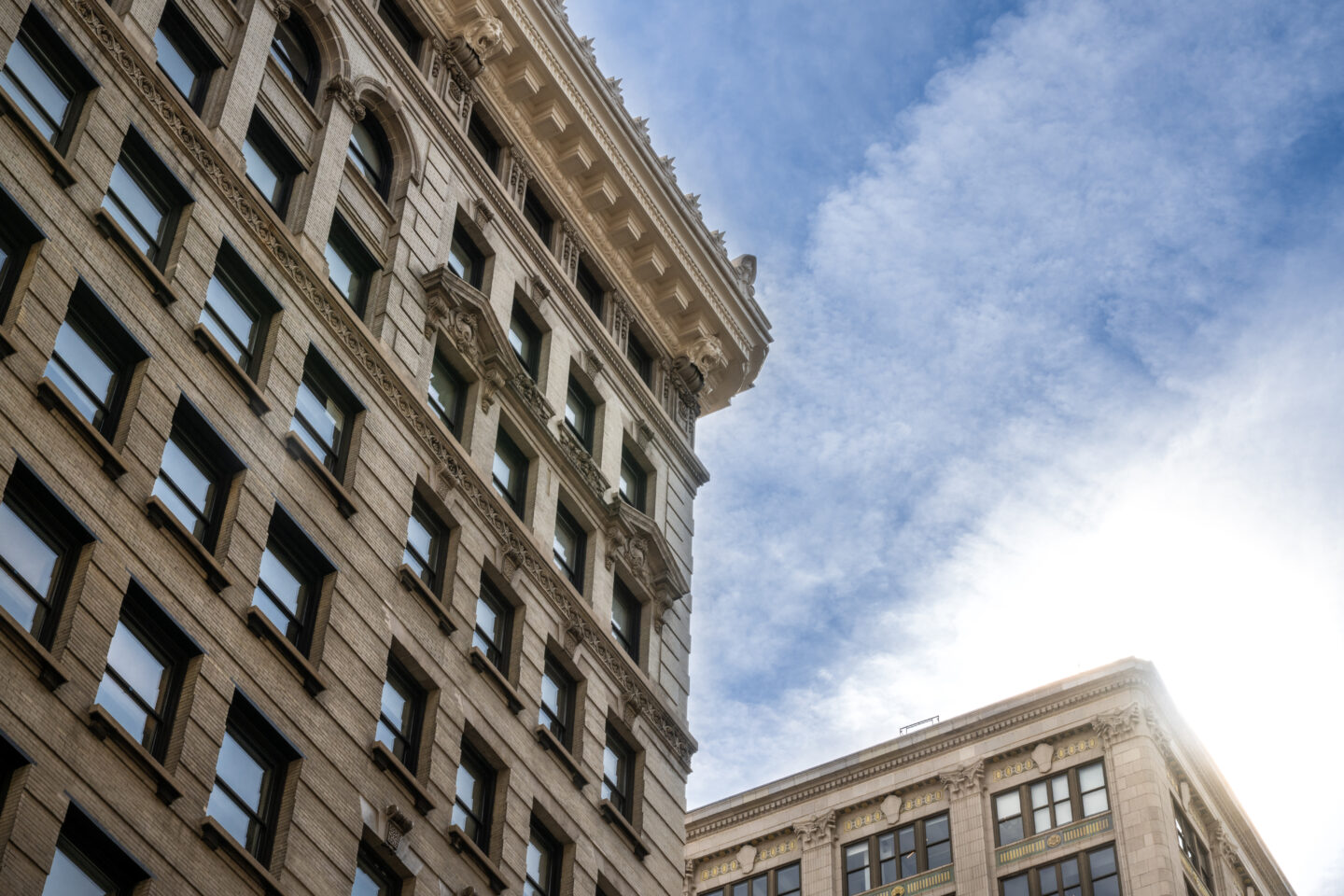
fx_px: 2464
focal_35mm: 66
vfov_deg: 20.6
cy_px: 448
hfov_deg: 30.5
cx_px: 672
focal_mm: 66
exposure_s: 1/100
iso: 125
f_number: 22
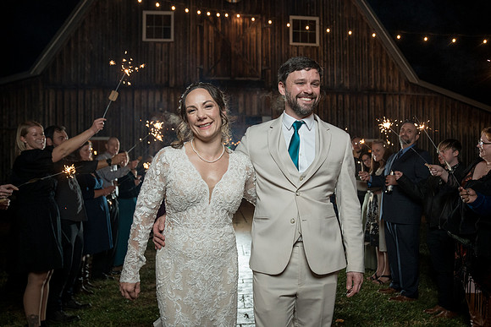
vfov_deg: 48.2
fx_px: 365
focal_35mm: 27
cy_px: 182
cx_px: 263
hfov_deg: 67.8
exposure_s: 1/200
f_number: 2.8
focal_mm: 24
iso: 2000
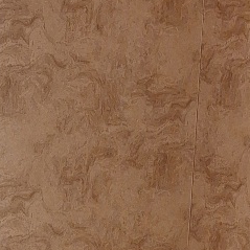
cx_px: -22
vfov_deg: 11.5
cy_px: 478
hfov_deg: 12.4
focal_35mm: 139
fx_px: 1136
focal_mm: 5.54
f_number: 1.8
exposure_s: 1/50
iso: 125
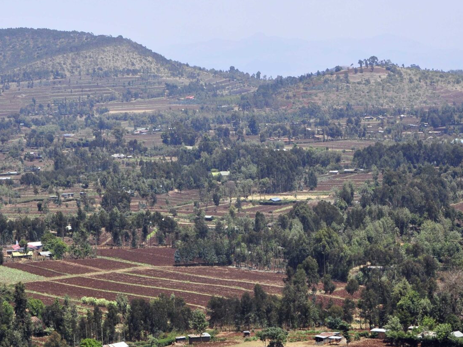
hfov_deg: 14.3
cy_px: 222
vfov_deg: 10.8
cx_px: 137
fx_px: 1844
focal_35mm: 138
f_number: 10
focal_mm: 55
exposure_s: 1/400
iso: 400
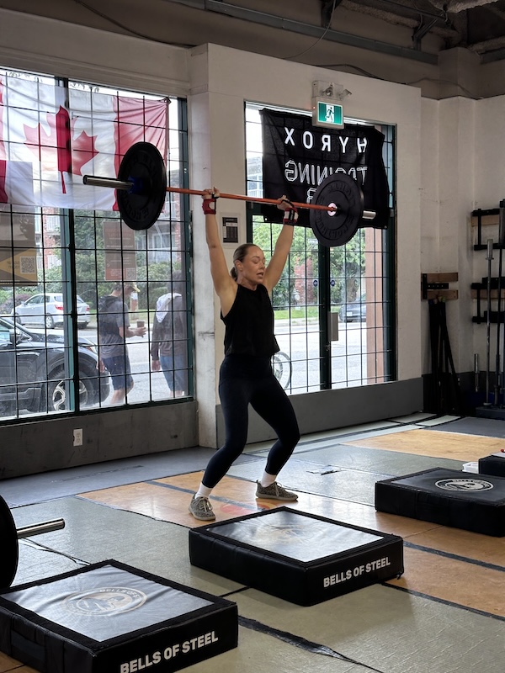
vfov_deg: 39.7
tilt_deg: -2.5
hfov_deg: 30.3
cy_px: 336
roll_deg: +0.5
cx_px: 252
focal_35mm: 48
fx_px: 934
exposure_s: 1/120
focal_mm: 6.86
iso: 80
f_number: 1.78
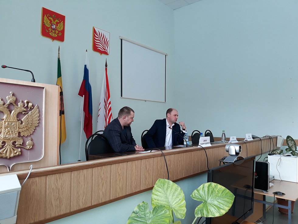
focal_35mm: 27
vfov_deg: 51.4
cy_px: 112
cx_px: 149
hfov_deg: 65.3
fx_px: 232
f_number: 1.7
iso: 64
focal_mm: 3.71
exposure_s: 1/50
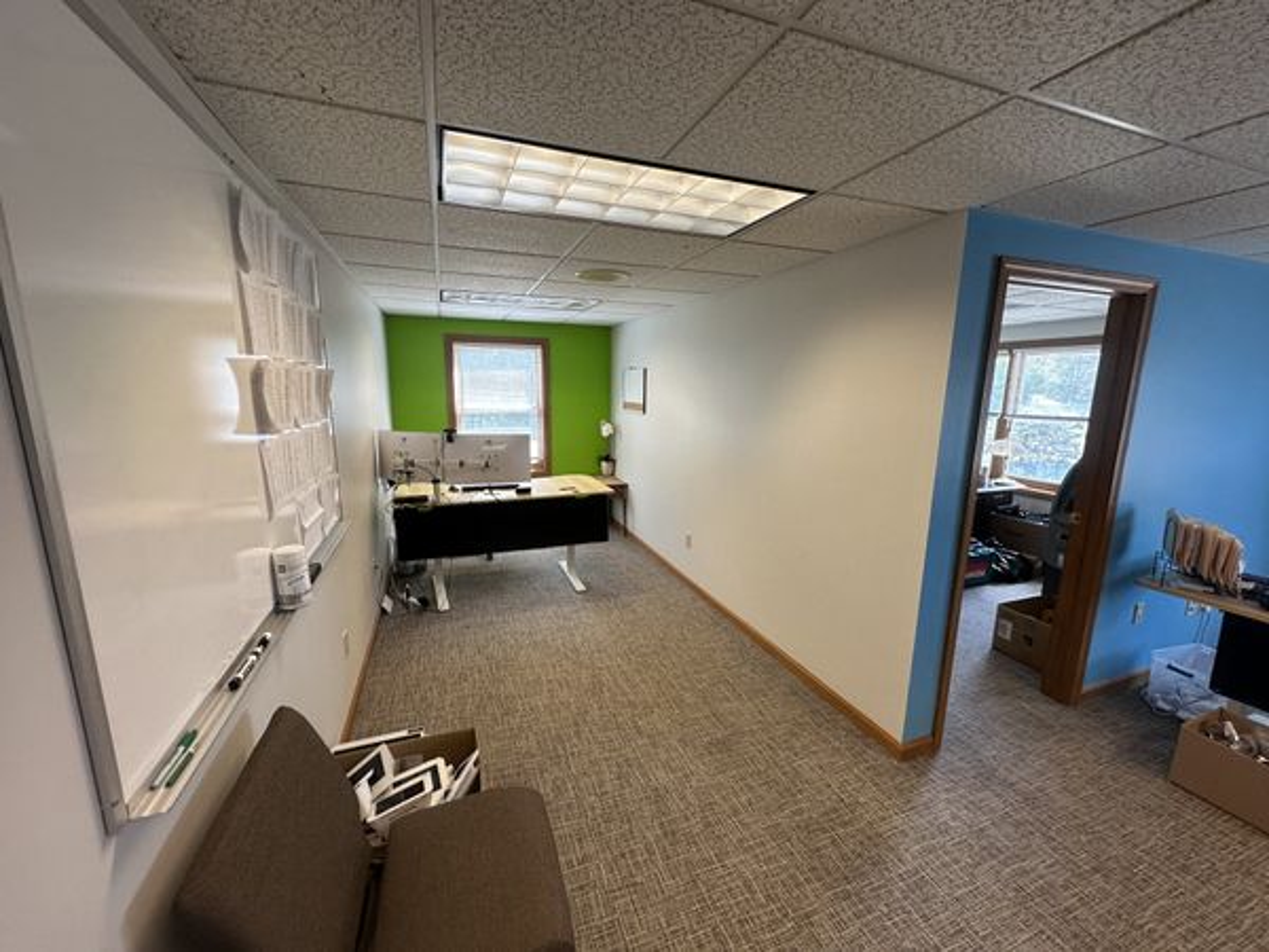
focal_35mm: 14
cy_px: 476
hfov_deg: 102.1
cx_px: 634
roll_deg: -1.5
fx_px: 513
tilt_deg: -9.6
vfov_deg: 85.7
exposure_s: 1/120
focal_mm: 2.22
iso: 125
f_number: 2.2
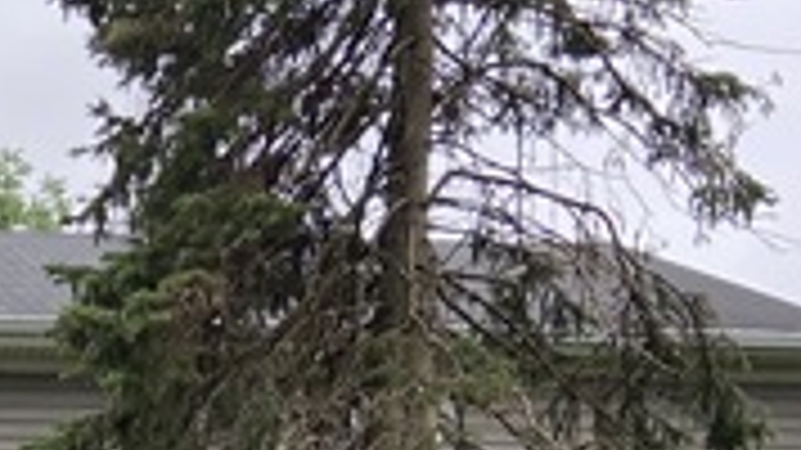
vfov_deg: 10.9
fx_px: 2166
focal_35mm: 102
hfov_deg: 19.0
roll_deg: +0.7
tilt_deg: +1.1
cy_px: 891
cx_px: -315
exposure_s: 1/319
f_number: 1.8
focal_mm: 4.25
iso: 32
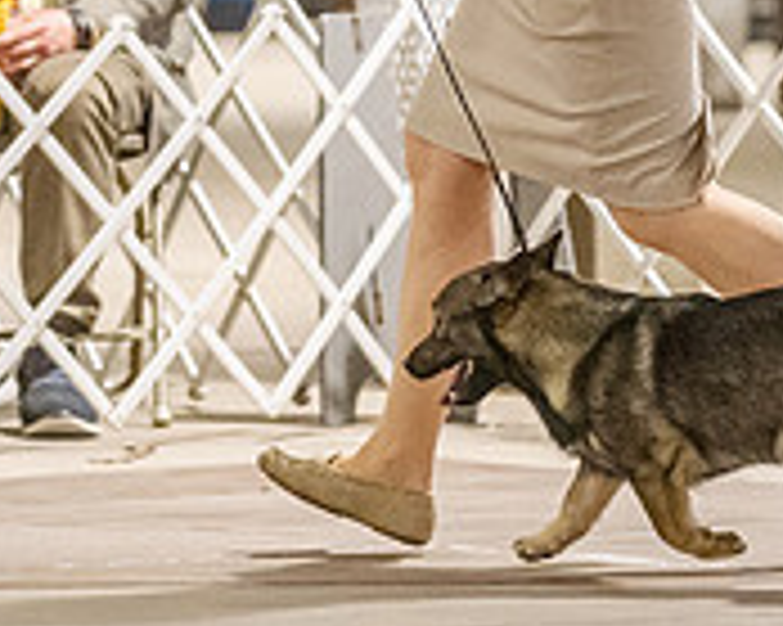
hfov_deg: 3.9
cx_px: 522
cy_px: -113
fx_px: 11418
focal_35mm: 493
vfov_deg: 3.1
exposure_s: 1/400
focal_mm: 135
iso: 6400
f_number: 3.2
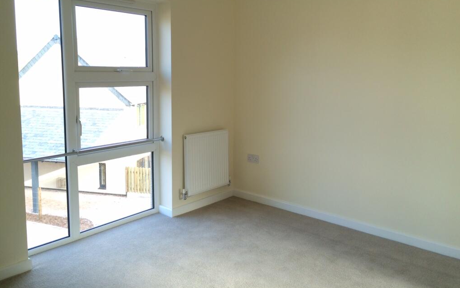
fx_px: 389
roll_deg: +0.2
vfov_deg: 40.5
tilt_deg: -7.4
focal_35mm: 31
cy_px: 117
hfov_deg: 61.2
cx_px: 231
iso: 50
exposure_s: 1/100
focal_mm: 4.15
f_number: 2.2
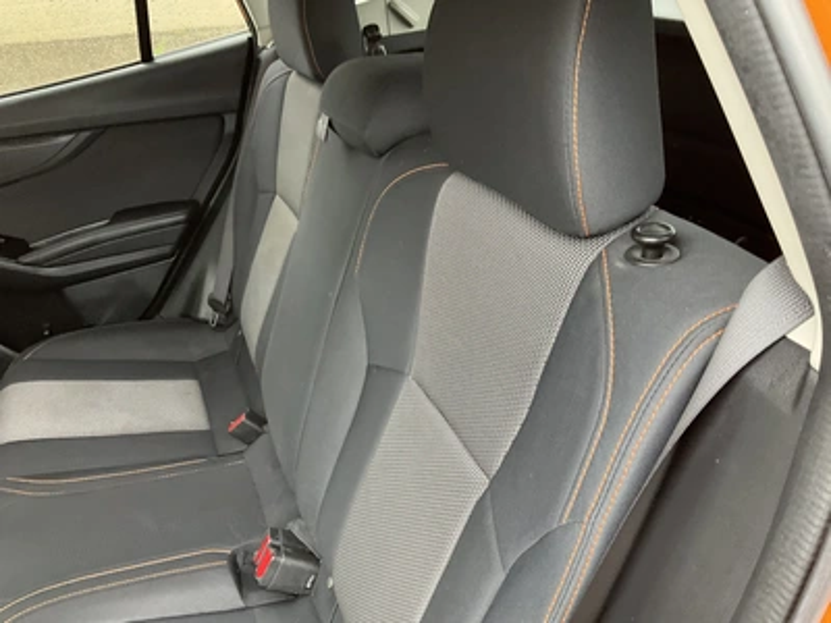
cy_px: 312
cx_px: 416
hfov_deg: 61.7
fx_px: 696
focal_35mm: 29
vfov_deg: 48.2
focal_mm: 3
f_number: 1.8
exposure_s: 1/60
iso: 160
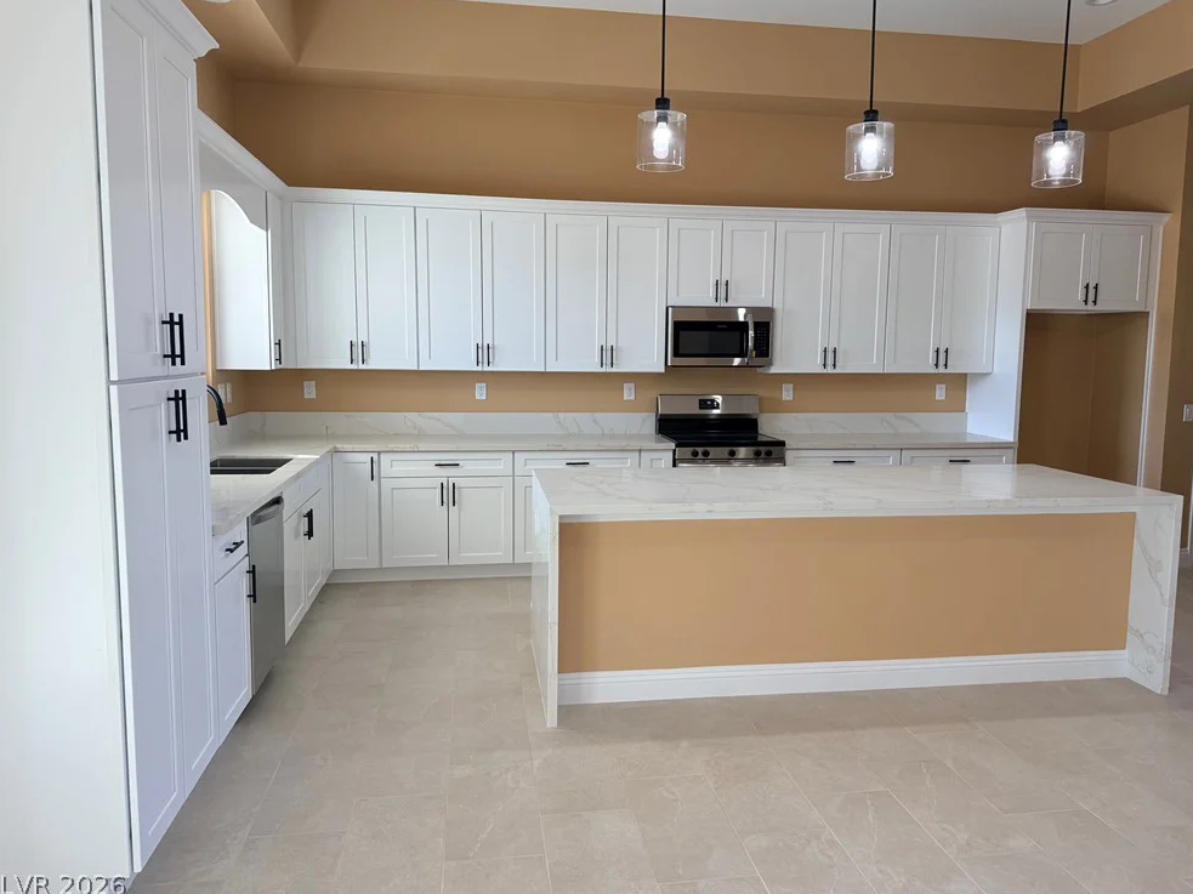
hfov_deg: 69.4
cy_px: 439
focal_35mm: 25
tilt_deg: -4.2
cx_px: 614
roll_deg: -0.5
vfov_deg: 54.9
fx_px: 861
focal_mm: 6.76
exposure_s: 1/225
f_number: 1.78
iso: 125
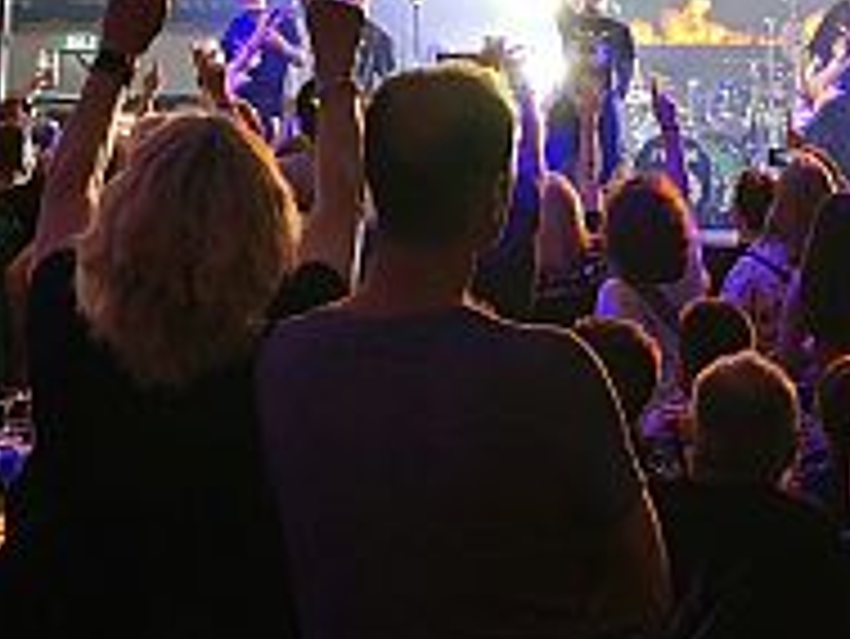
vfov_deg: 13.4
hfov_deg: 18.2
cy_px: -155
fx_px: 2629
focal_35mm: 107
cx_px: 675
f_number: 1.6
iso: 64
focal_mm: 5.56
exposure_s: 1/100
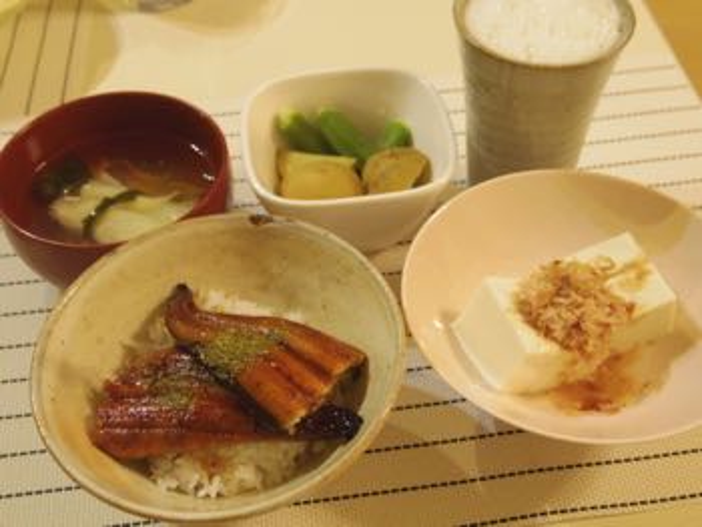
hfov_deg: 40.4
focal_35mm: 47
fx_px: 954
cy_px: 264
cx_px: 351
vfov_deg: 30.9
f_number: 2.5
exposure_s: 1/125
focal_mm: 8.5
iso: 1600
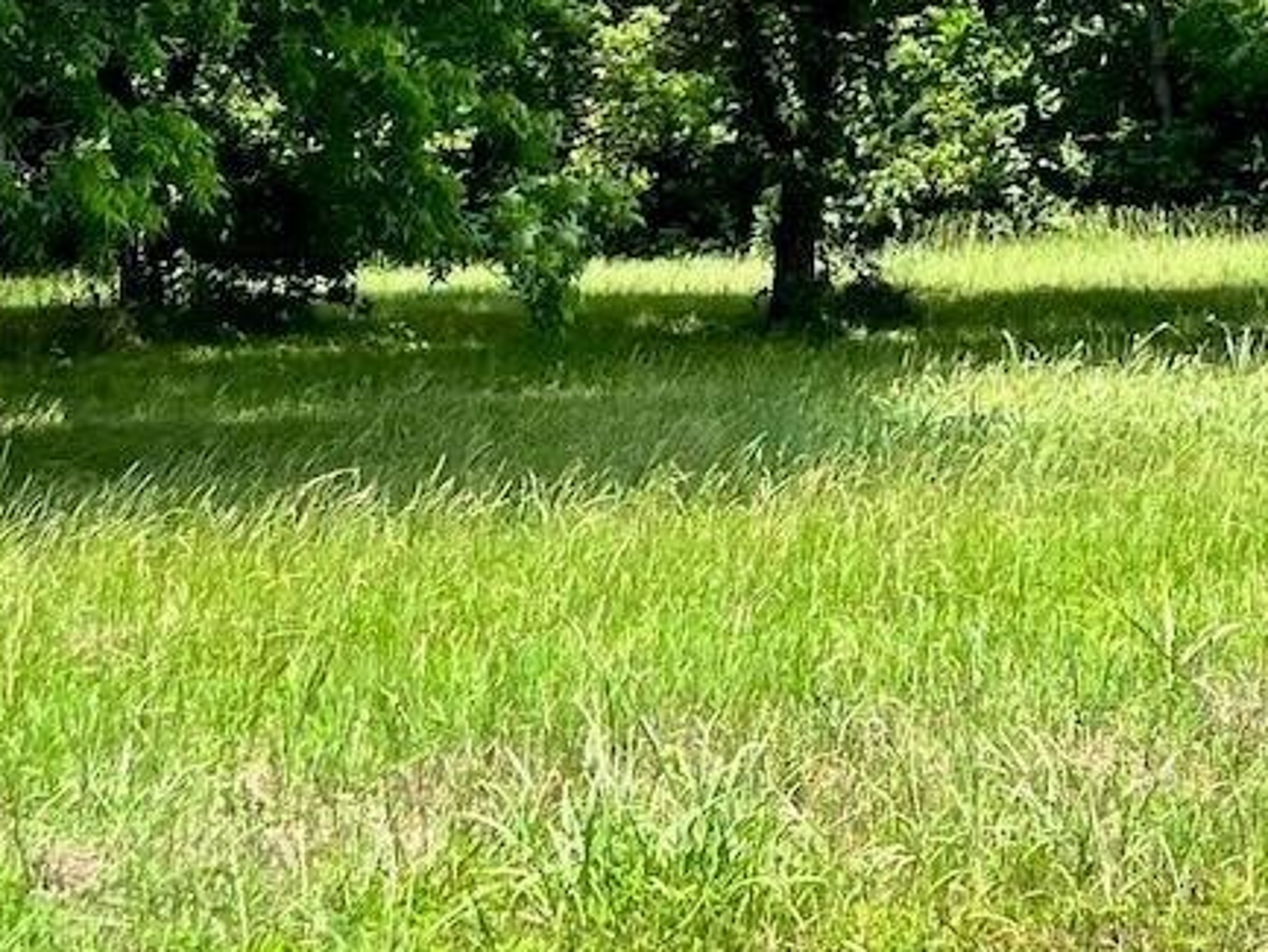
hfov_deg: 15.9
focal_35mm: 123
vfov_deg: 11.5
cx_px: 1034
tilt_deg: +5.8
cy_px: -492
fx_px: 4507
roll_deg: +2.1
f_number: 1.5
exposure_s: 1/2165
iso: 50
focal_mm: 5.7
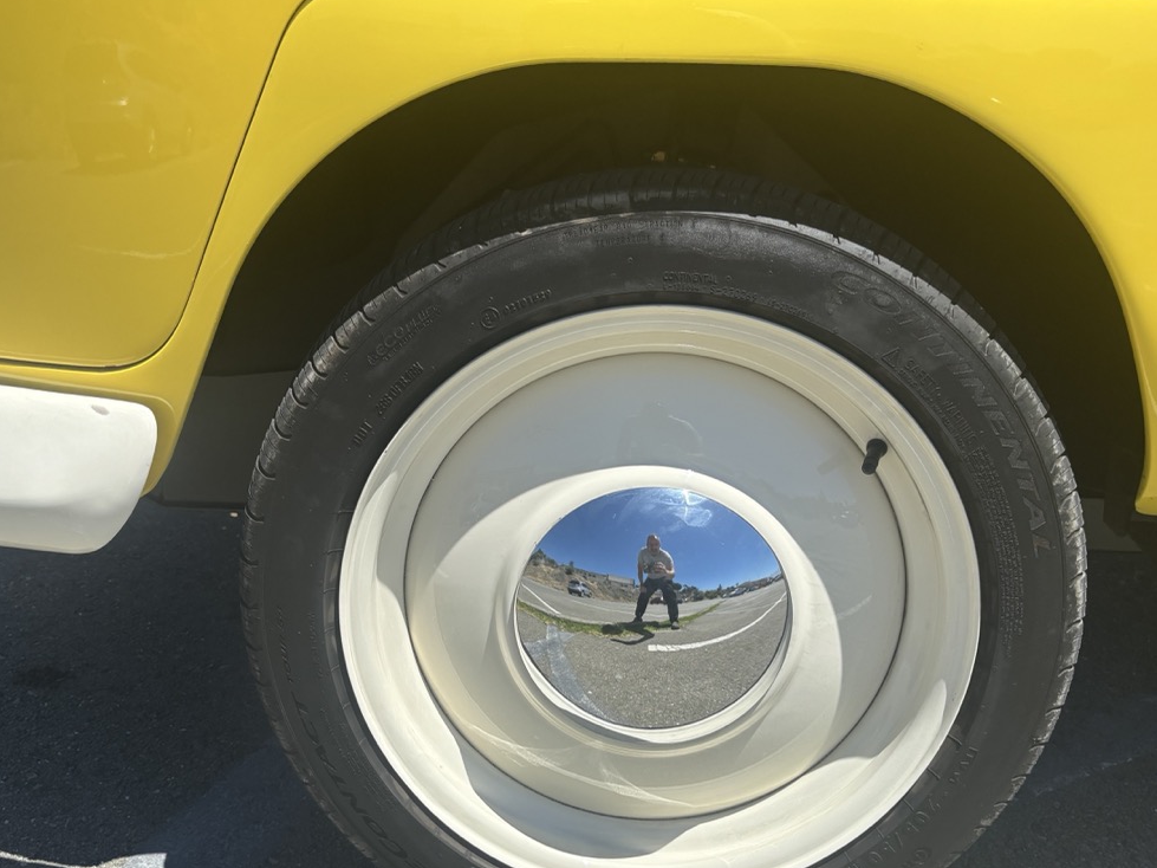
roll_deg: +1.8
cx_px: 546
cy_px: 540
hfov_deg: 53.9
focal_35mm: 34
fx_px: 1136
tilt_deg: -17.1
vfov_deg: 41.5
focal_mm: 5.96
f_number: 1.6
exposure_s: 1/3205
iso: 50
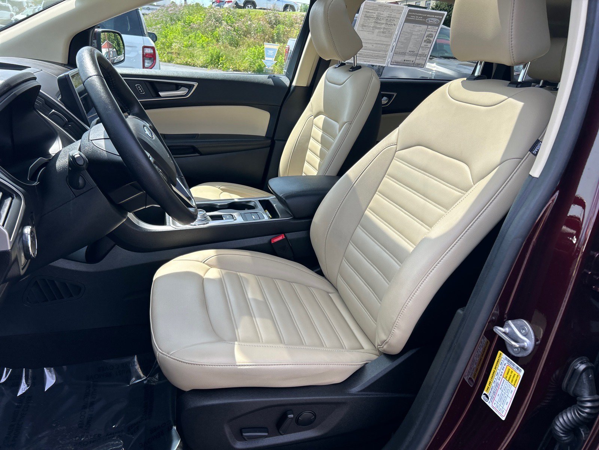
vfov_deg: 53.1
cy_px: 225
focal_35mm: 26
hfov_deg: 67.3
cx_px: 300
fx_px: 450
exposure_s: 1/714
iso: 50
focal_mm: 5.7
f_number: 1.5
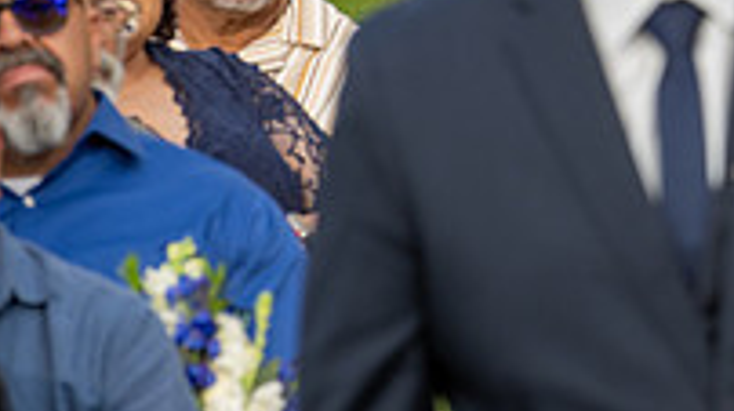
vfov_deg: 2.0
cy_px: -224
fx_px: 11721
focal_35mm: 603
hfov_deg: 3.6
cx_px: 923
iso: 400
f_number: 6.3
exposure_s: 1/250
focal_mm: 200
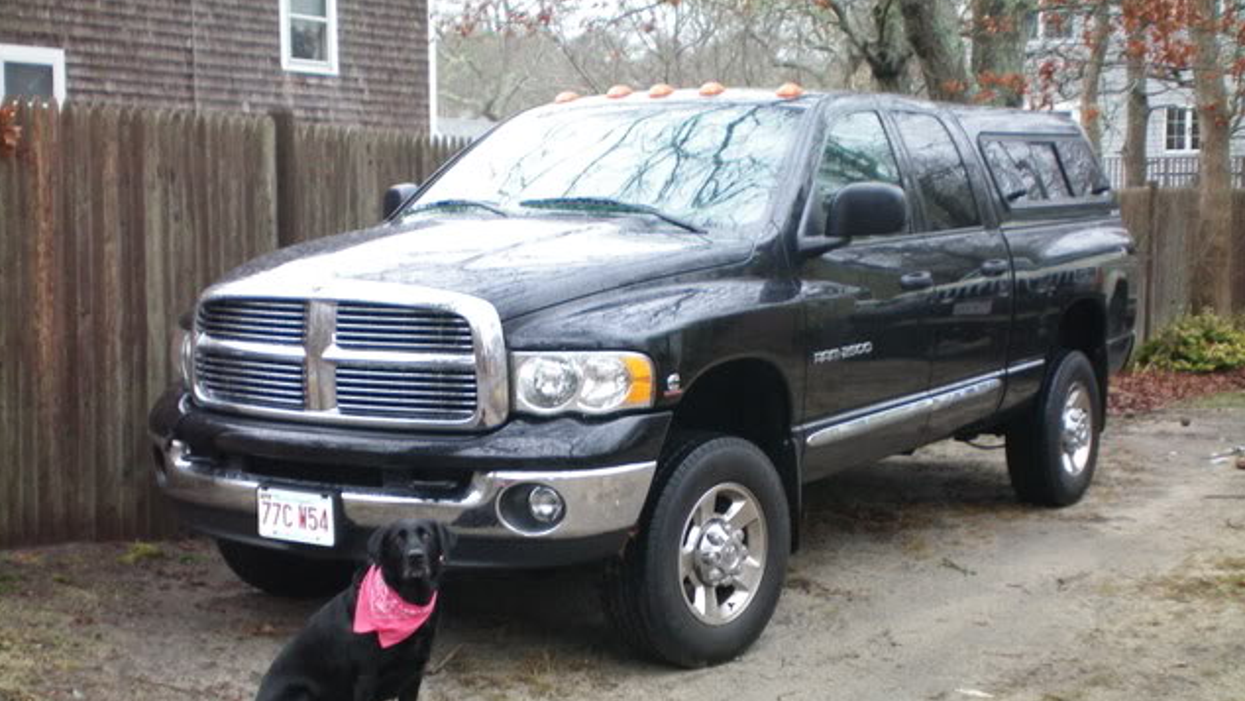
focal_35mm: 55
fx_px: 1816
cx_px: 619
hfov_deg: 37.8
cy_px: 408
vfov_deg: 21.8
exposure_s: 1/60
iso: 125
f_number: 3.7
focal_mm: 8.4
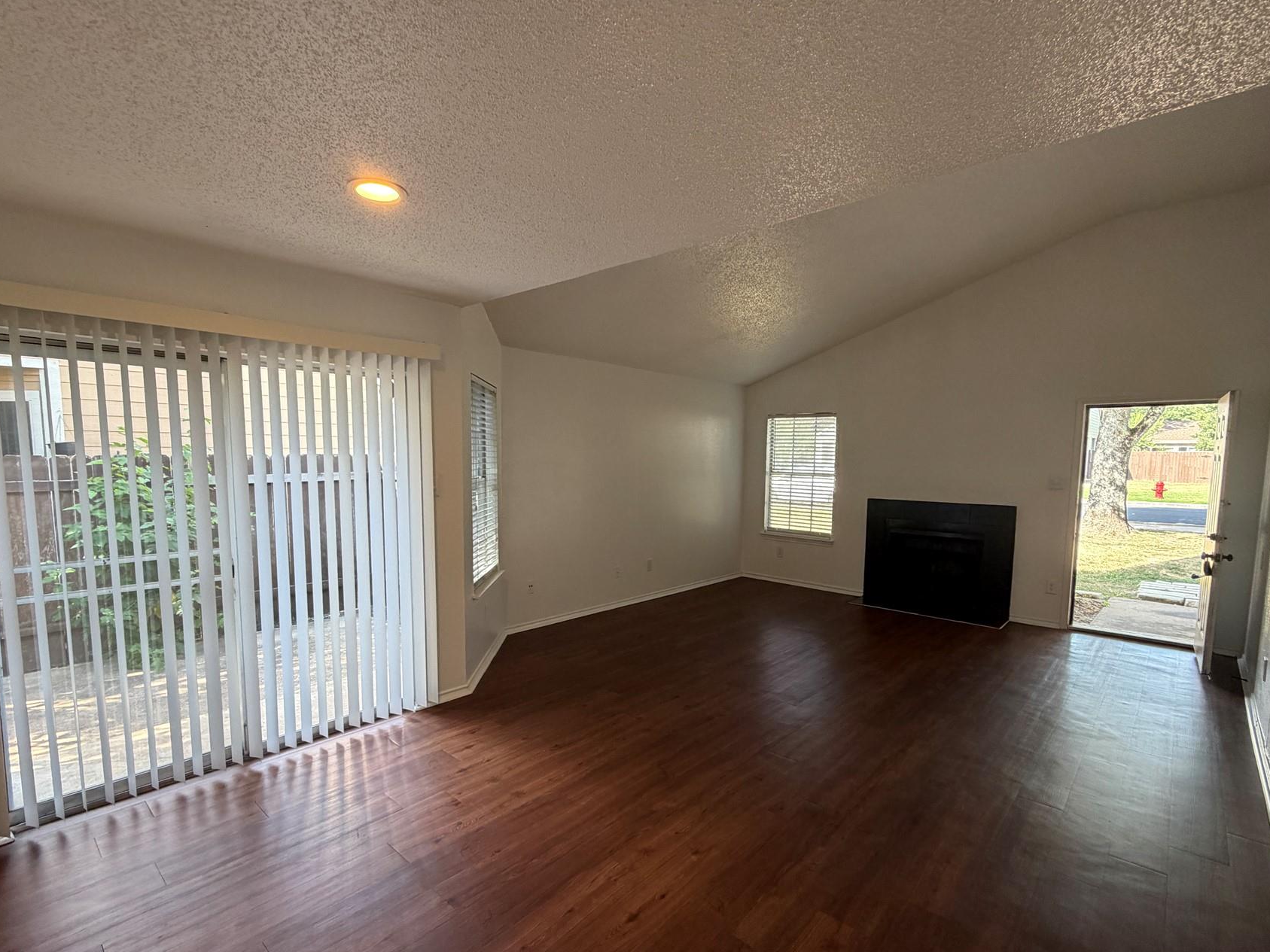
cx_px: 629
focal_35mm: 17
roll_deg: -0.7
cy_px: 512
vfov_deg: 74.6
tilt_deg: -3.7
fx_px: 624
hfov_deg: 91.0
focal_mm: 2.22
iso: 200
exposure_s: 1/120
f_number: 2.2
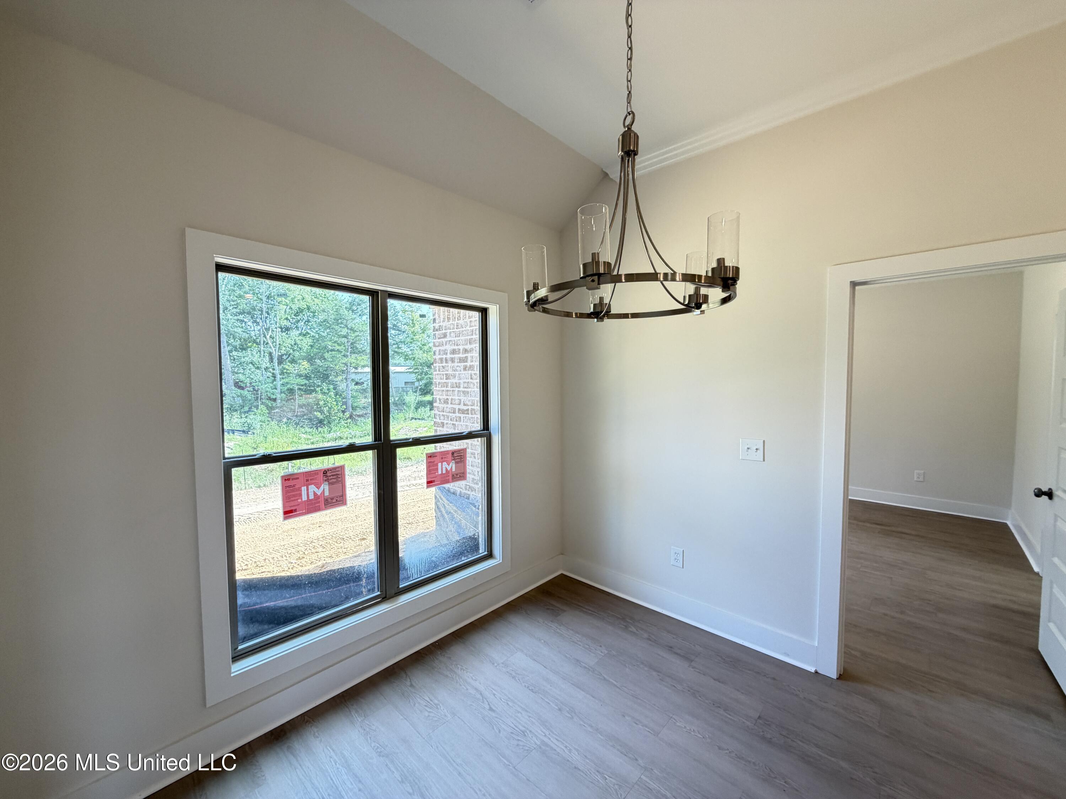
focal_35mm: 14
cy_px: 400
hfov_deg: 102.1
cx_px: 533
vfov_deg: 85.7
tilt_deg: -3.8
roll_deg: -0.6
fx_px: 431
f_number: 2.2
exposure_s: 1/120
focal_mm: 2.22
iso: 160
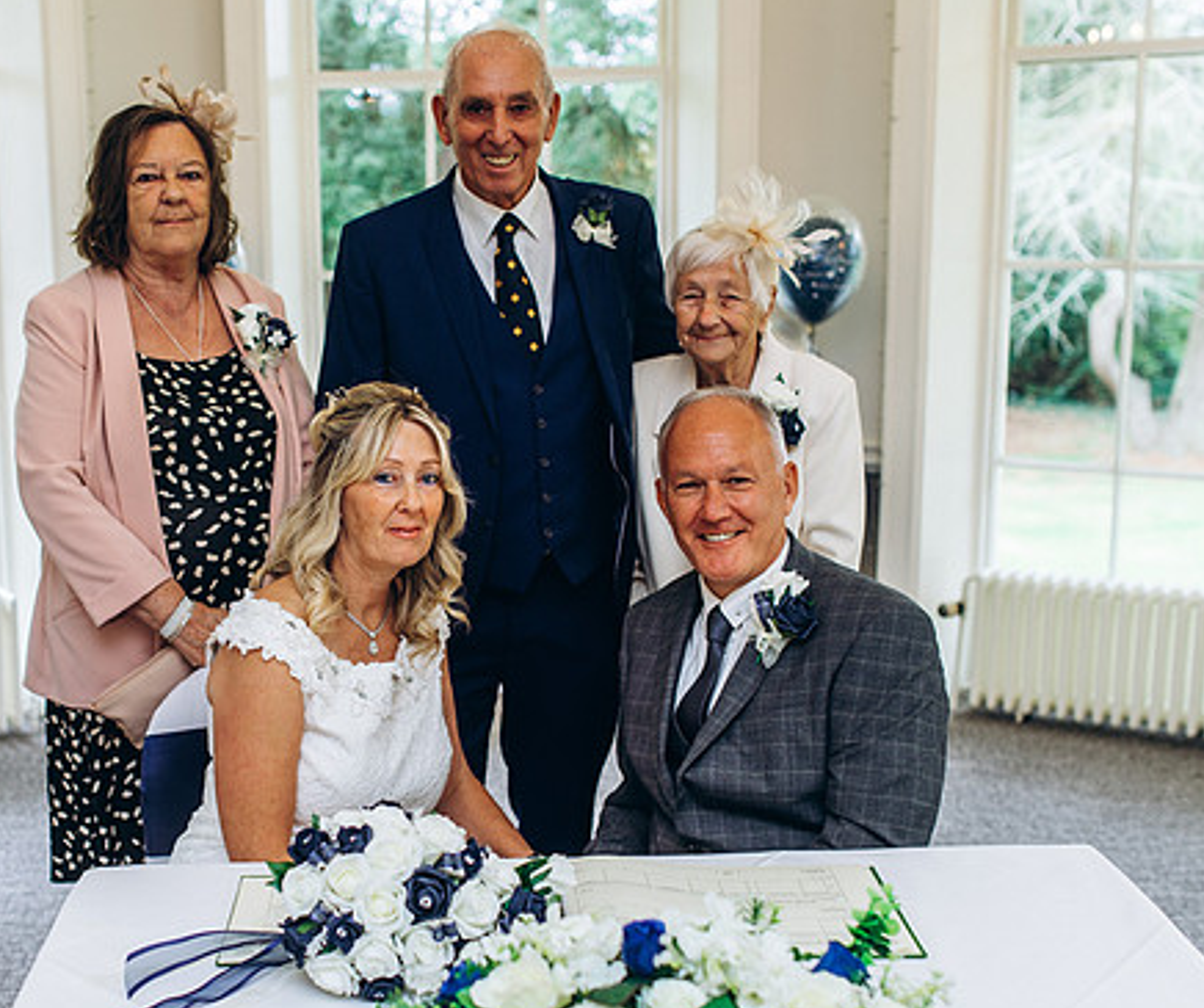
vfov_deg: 31.0
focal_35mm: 50
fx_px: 1814
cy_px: 563
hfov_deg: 36.3
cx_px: 393
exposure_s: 1/100
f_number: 2.8
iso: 160
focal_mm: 35
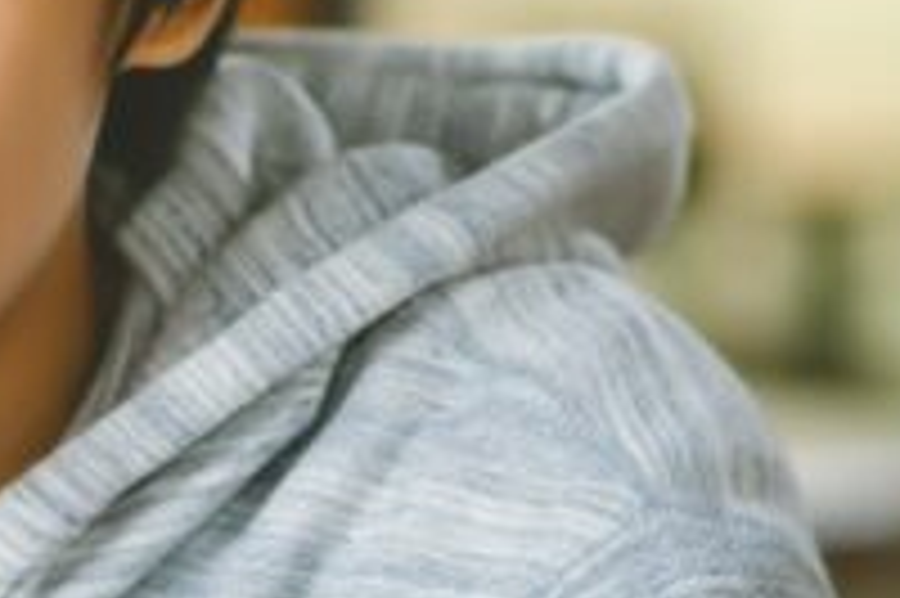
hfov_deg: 4.7
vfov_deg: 3.1
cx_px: -50
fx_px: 10891
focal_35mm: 436
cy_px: 605
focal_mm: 85
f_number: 2
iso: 250
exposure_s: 1/100
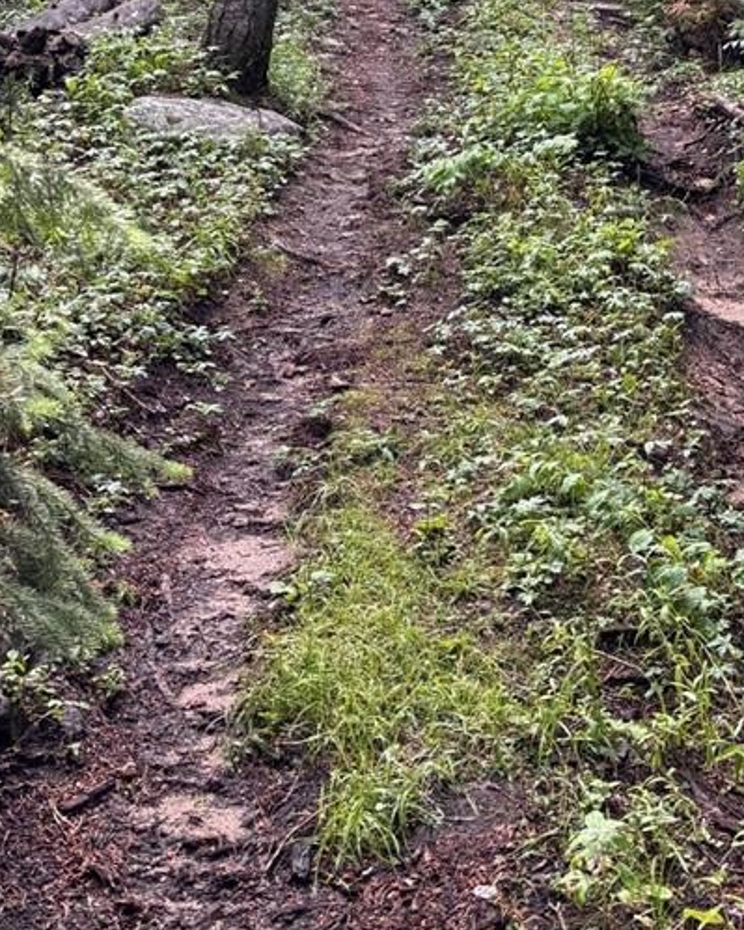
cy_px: -82
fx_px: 1680
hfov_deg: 24.7
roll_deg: +0.1
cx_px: 559
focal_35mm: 61
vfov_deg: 28.3
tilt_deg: +2.6
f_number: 1.6
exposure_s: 1/189
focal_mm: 5.96
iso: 50
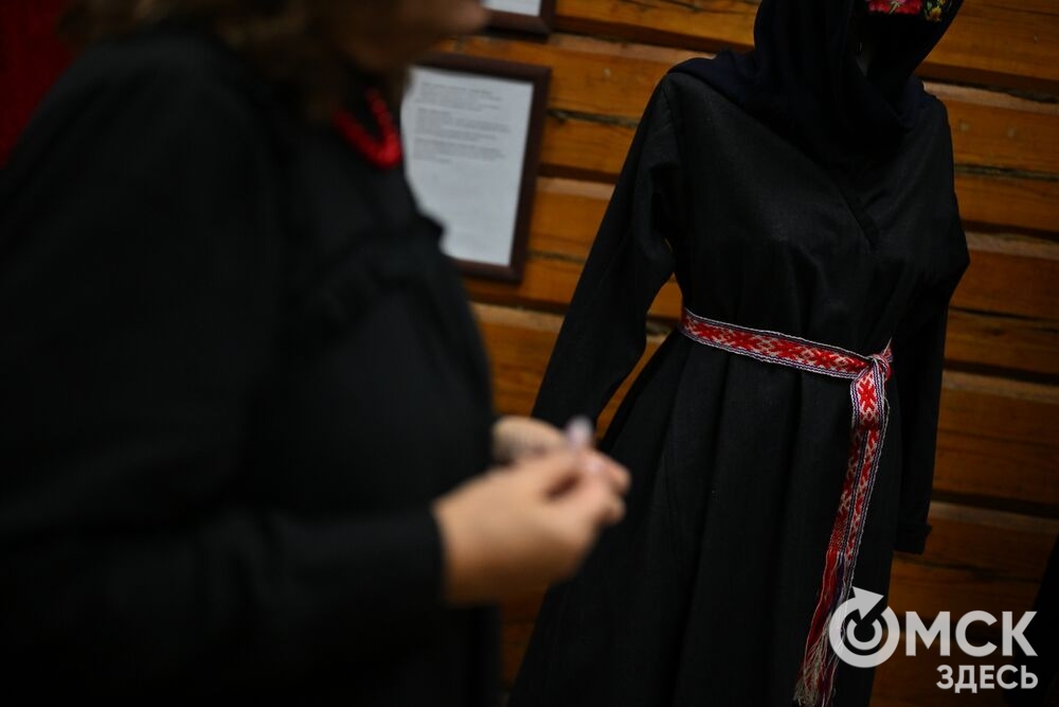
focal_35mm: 50
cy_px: 354
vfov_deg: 27.0
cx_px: 530
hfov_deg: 39.6
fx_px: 1471
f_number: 1.8
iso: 2500
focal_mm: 50
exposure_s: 1/1600
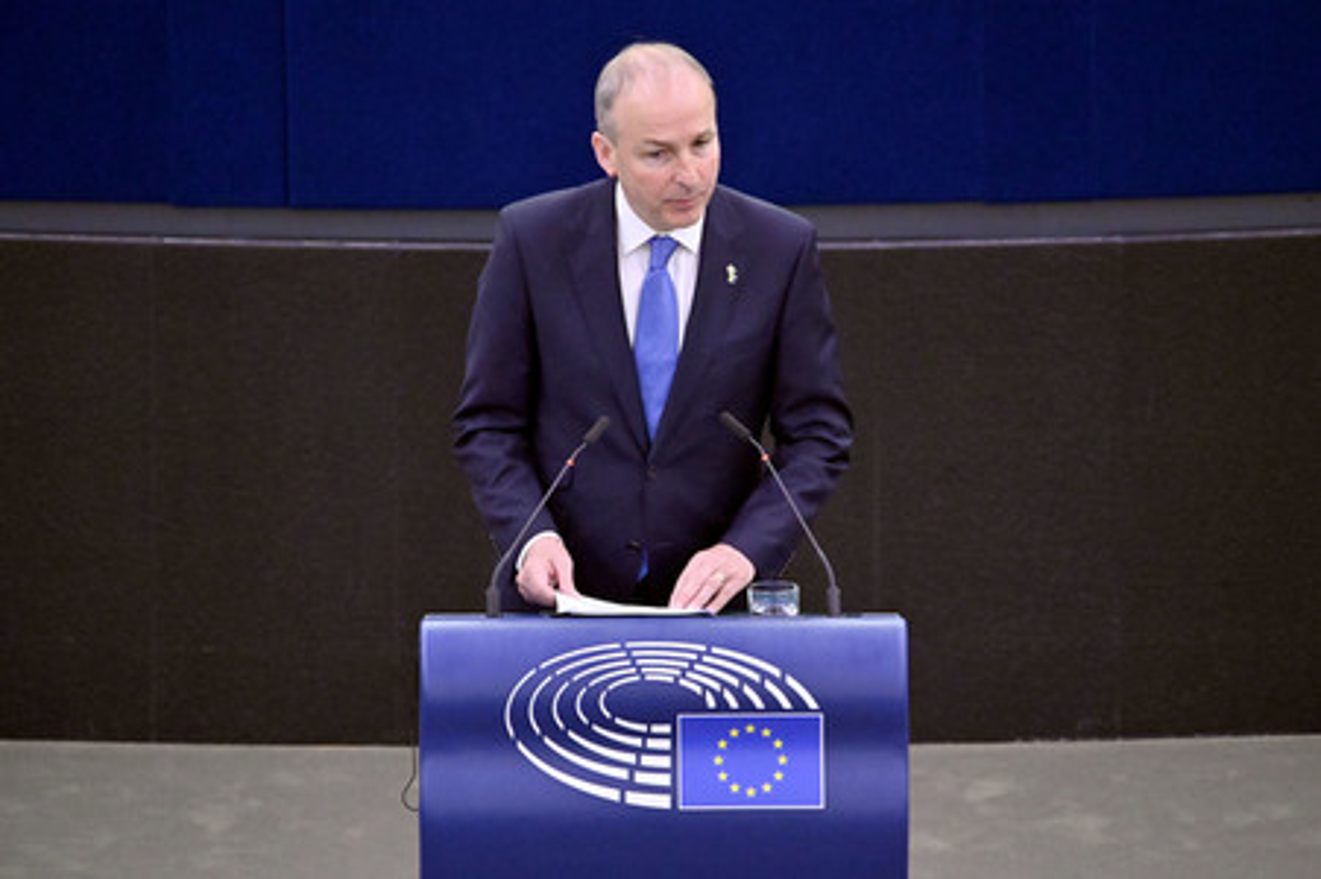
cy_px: 440
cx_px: 660
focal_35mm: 600
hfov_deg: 3.4
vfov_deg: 2.3
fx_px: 22000
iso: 8000
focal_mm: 600
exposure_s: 1/500
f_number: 6.3
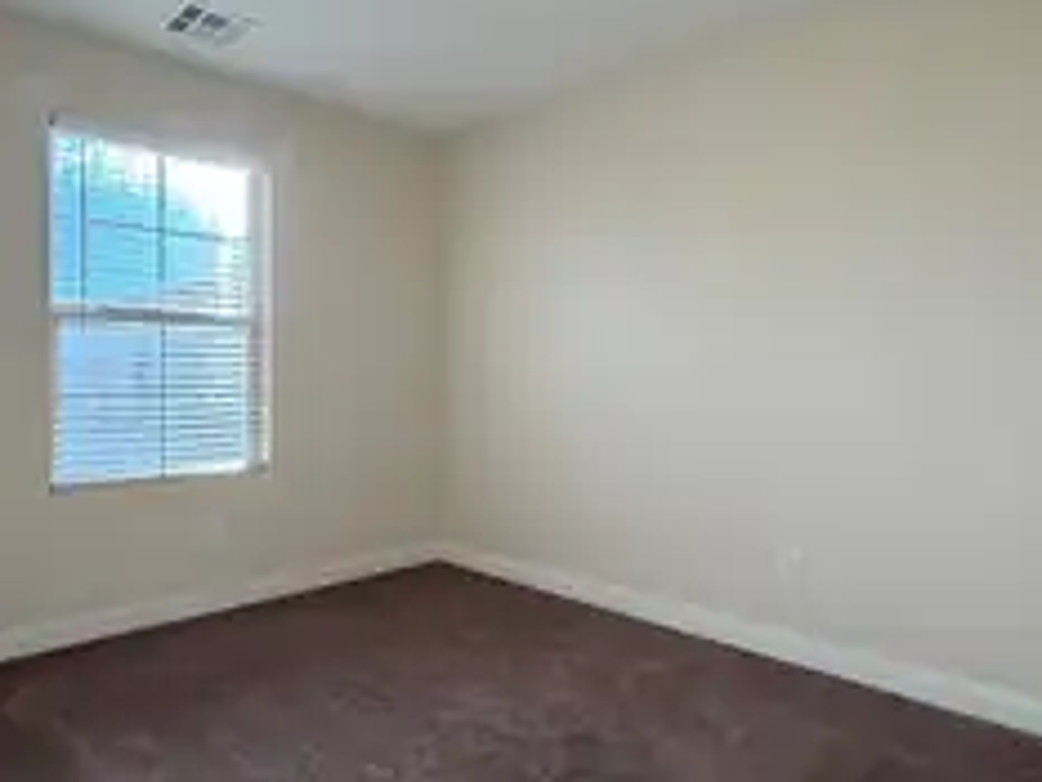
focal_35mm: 24
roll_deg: -0.2
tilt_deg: -0.4
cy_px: 380
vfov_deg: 56.9
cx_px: 447
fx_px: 723
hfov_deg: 71.2
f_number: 2.2
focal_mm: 2.22
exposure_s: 1/121
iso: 64
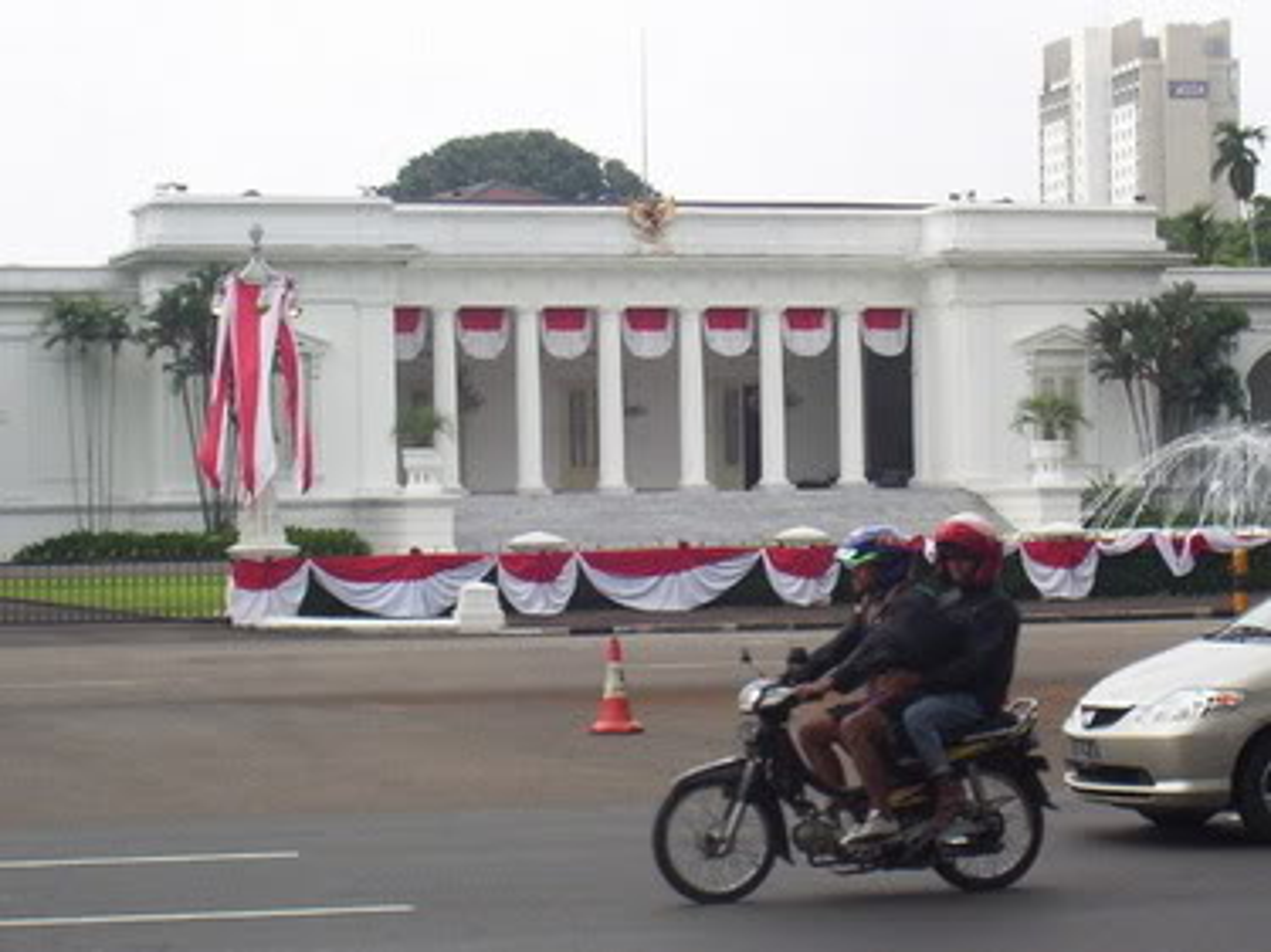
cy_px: 476
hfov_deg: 18.2
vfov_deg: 13.7
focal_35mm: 108
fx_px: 3964
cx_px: 636
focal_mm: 16.61
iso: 100
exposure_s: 1/483
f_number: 4.72
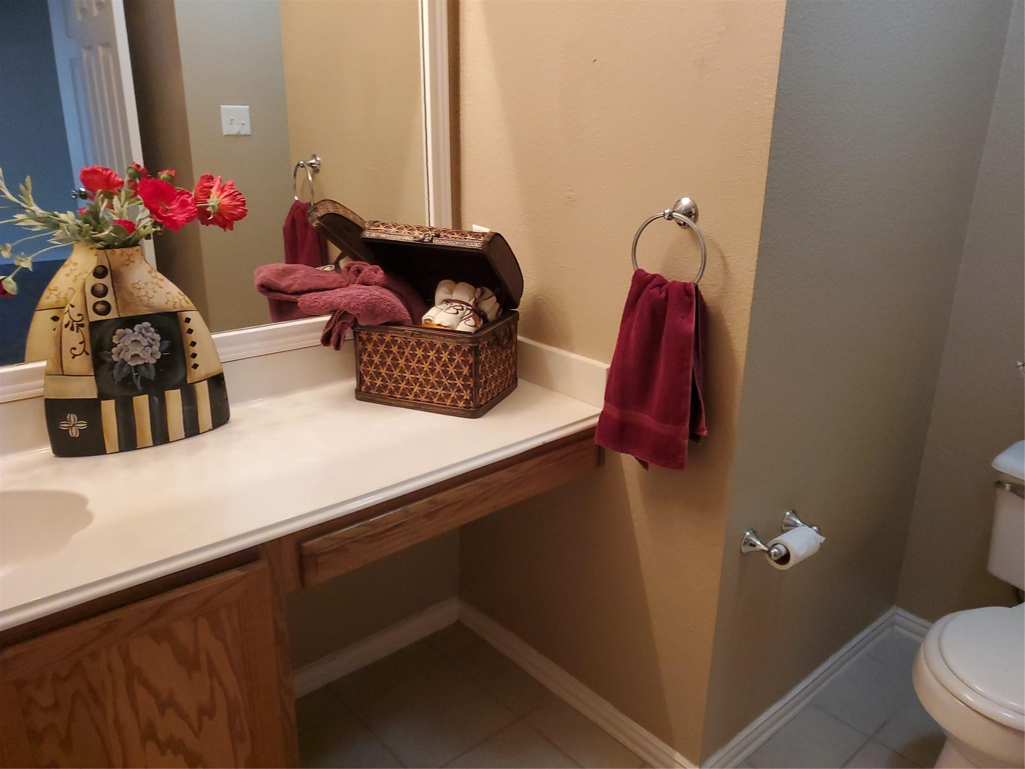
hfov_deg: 67.3
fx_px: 770
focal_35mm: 26
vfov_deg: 53.1
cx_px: 512
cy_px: 384
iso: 320
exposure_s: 1/120
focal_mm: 4.3
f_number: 1.5
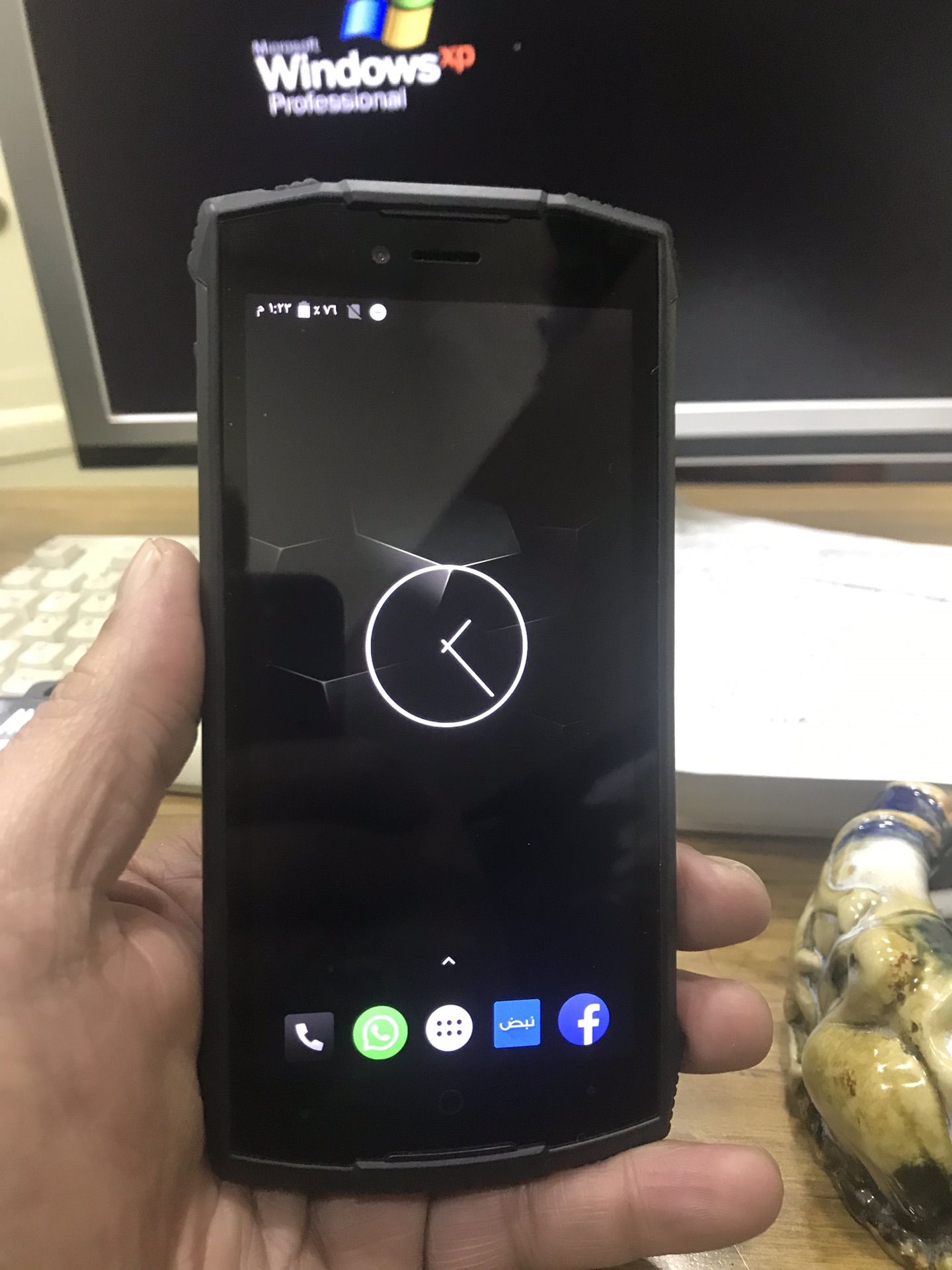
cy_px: 635
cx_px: 476
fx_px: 1027
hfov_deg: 49.7
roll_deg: +2.4
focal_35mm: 28
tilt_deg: -21.5
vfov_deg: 63.4
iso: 80
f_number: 1.8
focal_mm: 3.99
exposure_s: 1/17
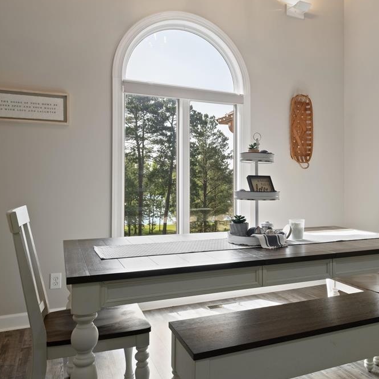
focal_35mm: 30
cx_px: 251
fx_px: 372
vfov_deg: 54.0
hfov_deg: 53.1
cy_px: 187
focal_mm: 15.1
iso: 800
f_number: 8
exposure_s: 1/30
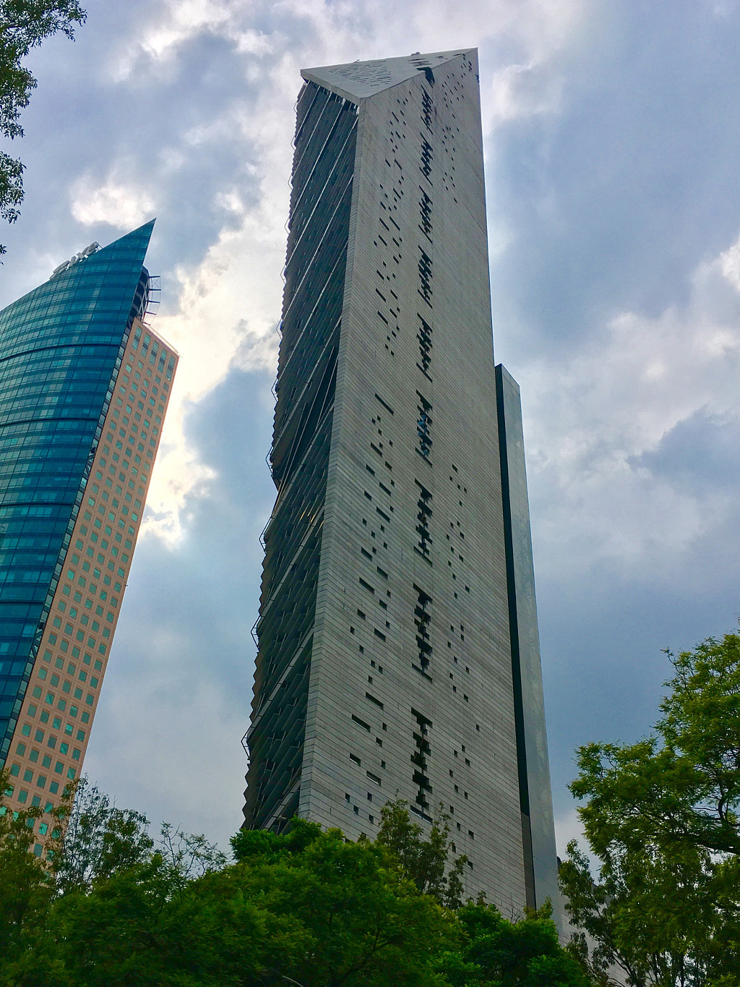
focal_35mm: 34
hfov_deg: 41.8
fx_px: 969
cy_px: 540
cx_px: 386
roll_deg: -2.0
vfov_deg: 53.9
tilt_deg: +37.3
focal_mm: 4.15
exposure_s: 1/2024
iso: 25
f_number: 2.2
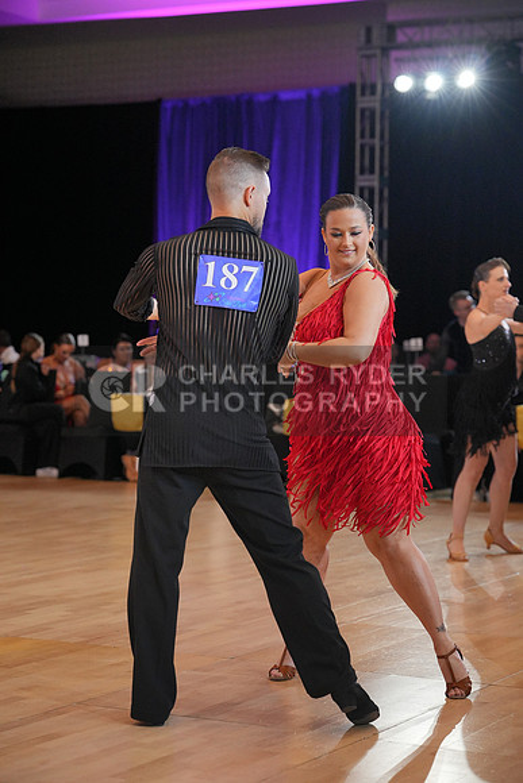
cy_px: 392
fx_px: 1764
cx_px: 262
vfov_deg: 25.1
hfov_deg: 16.9
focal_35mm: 81
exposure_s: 1/500
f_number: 3.5
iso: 2500
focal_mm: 81
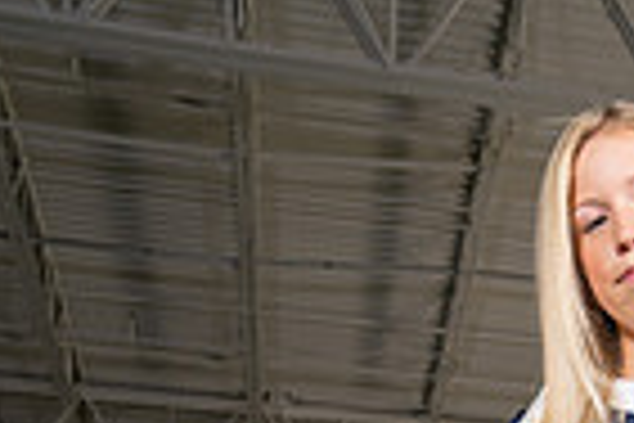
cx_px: 661
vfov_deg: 11.1
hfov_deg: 18.8
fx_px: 1849
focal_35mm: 105
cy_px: 999
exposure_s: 1/200
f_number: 5.6
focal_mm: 33
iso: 200
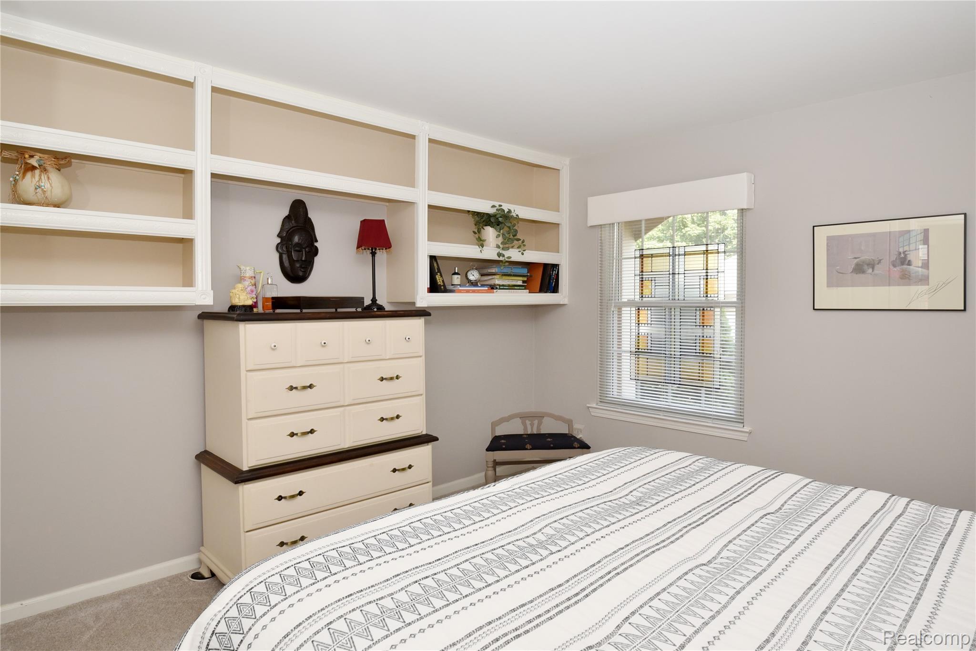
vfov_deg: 70.5
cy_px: 326
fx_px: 461
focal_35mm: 17
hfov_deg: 93.3
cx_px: 488
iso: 640
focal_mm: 17
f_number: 9
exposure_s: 1/60
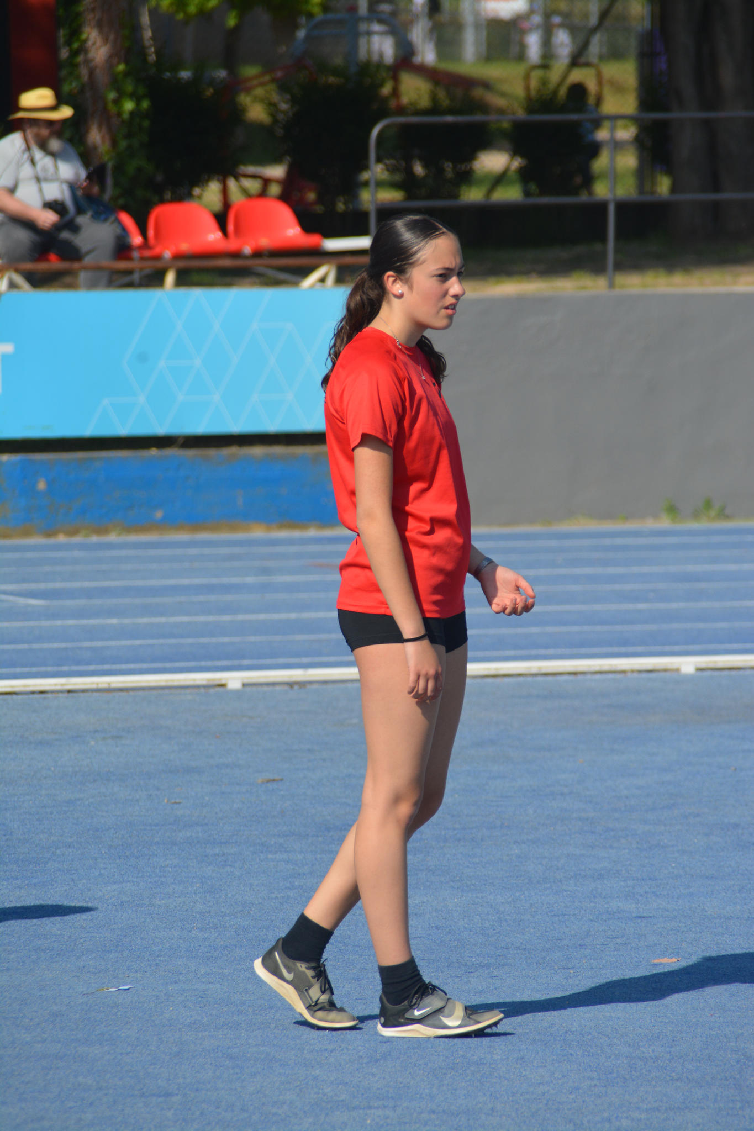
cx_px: 377
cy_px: 566
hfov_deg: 4.6
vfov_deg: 6.9
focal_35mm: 300
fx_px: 9426
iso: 400
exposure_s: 1/1600
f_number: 7.1
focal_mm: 200
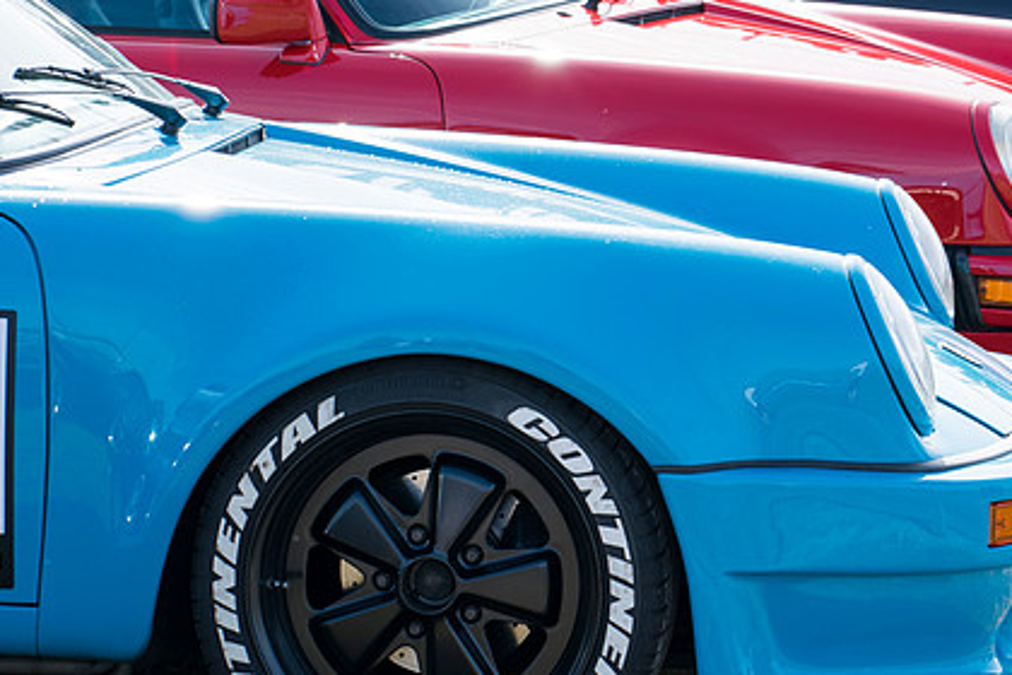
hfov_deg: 11.7
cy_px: 344
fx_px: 4947
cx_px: 696
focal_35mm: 176
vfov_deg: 7.8
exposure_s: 1/160
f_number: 9
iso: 100
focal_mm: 85
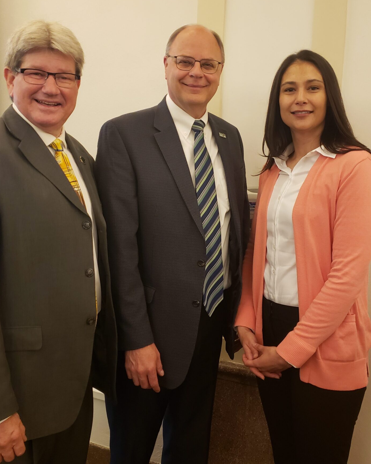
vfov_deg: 62.1
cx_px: 184
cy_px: 210
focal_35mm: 28
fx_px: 384
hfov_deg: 51.5
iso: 320
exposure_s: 1/40
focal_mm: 4.3
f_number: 1.5
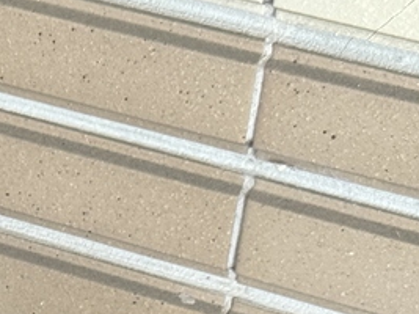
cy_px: 587
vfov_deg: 7.8
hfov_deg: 10.2
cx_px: -317
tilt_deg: -40.8
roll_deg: +1.6
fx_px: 2226
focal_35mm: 184
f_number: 1.78
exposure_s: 1/60
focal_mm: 6.76
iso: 250
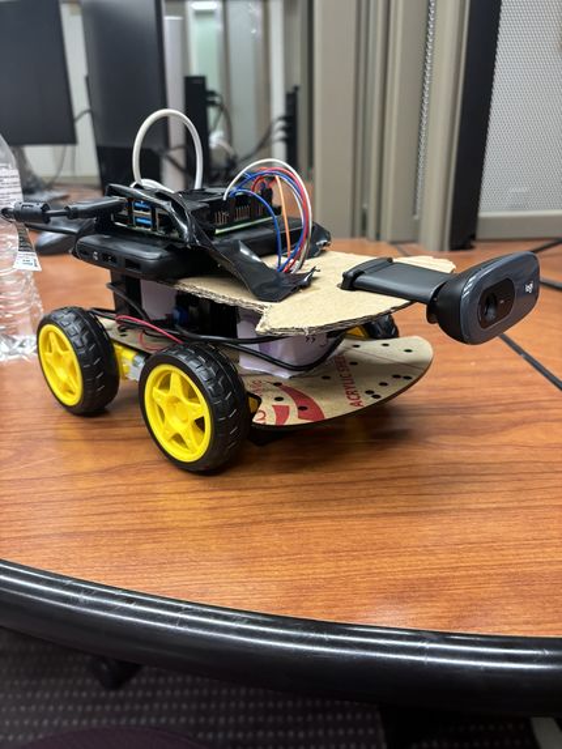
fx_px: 563
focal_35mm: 26
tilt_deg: -23.4
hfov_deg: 53.1
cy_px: 374
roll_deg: +0.3
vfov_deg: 67.3
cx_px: 281
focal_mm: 5.96
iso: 320
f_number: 1.6
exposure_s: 1/60
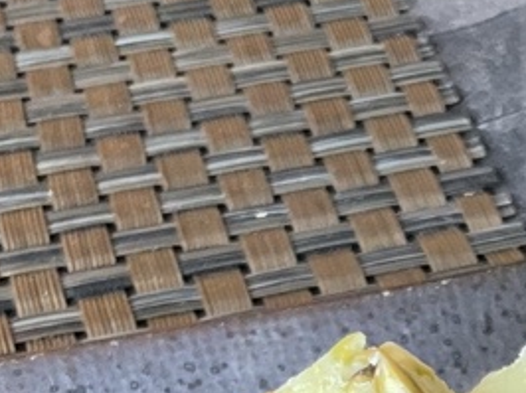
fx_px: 1989
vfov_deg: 10.8
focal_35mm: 131
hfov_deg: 14.5
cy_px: 638
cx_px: 660
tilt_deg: -45.6
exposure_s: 1/50
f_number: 1.8
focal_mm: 3
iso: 100
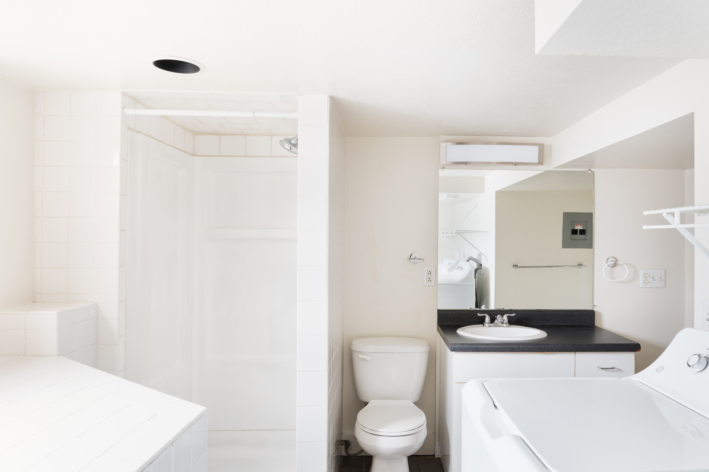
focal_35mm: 25
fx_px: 492
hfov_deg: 71.5
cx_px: 348
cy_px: 232
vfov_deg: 51.2
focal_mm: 24
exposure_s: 2
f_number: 7.1
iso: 100
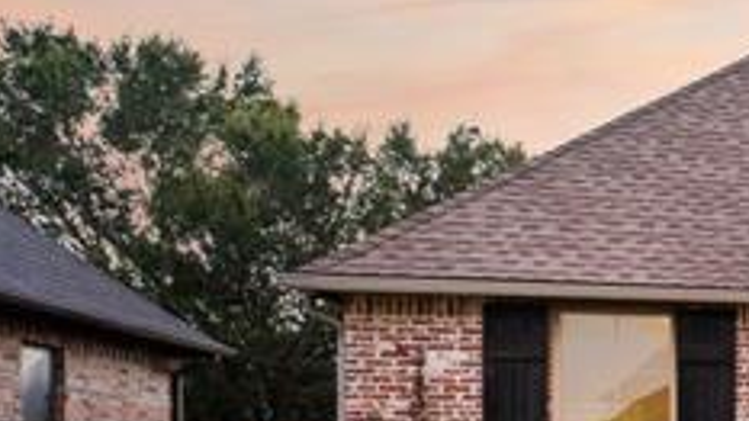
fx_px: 1370
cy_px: 514
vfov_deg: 16.7
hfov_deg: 18.1
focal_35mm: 69
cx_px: 1561
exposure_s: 1/5
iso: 200
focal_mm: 10
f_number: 7.1
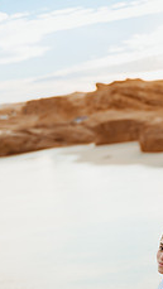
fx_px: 553
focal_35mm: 72
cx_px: 125
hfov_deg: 16.7
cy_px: 203
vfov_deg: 29.0
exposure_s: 1/1600
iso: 100
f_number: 1.4
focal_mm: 35
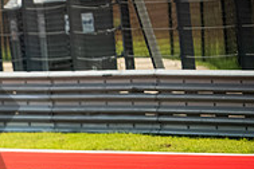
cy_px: 209
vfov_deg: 1.1
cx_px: -110
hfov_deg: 1.6
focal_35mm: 1287
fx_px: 9080
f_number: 2.8
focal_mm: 280
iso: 1600
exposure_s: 1/8000
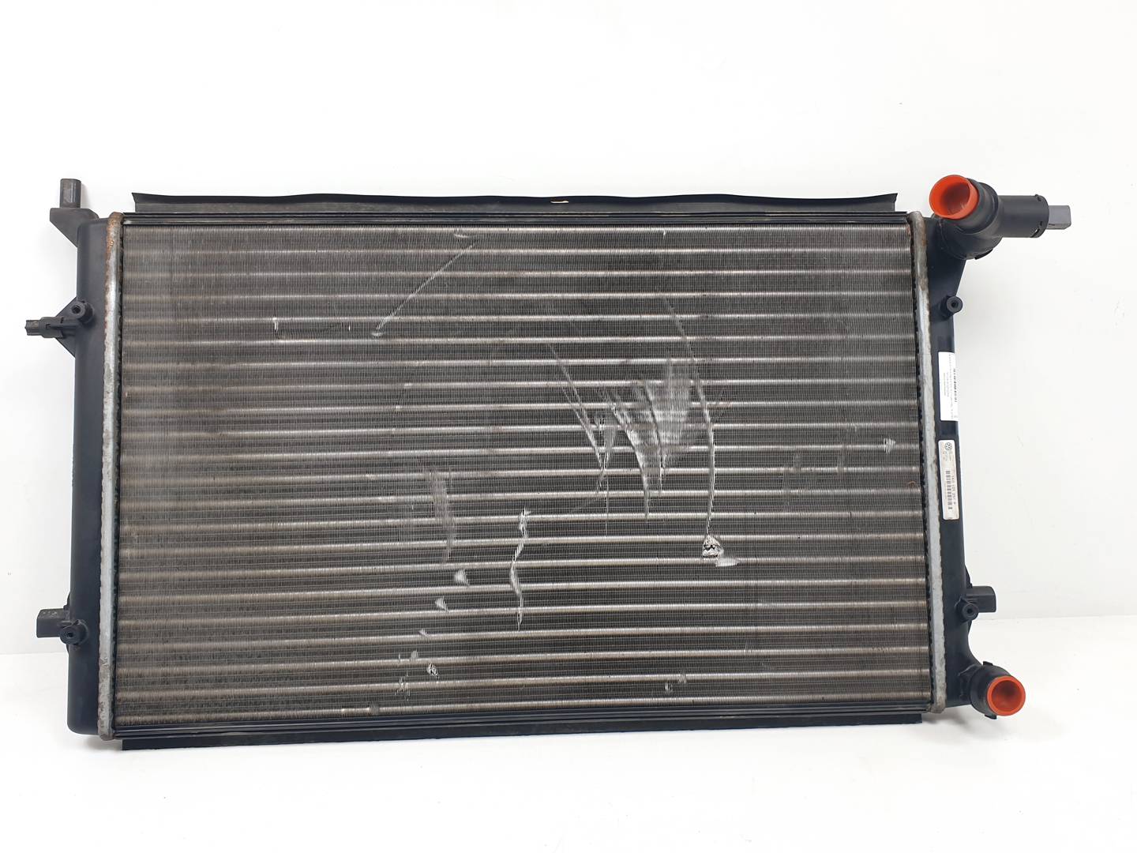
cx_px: 568
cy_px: 426
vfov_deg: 53.1
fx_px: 854
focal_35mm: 26
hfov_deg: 67.3
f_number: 2.4
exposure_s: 1/168
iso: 50
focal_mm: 4.3
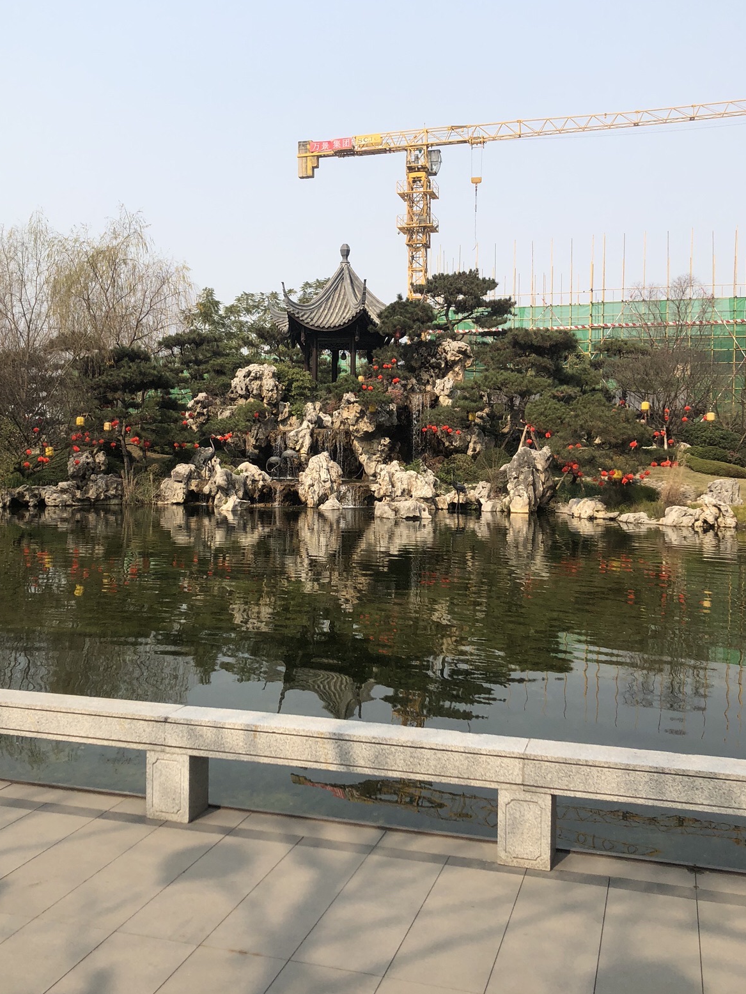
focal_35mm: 36
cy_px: 485
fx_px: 1034
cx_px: 312
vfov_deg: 51.3
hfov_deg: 39.5
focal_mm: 3.99
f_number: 1.8
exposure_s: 1/1600
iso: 20
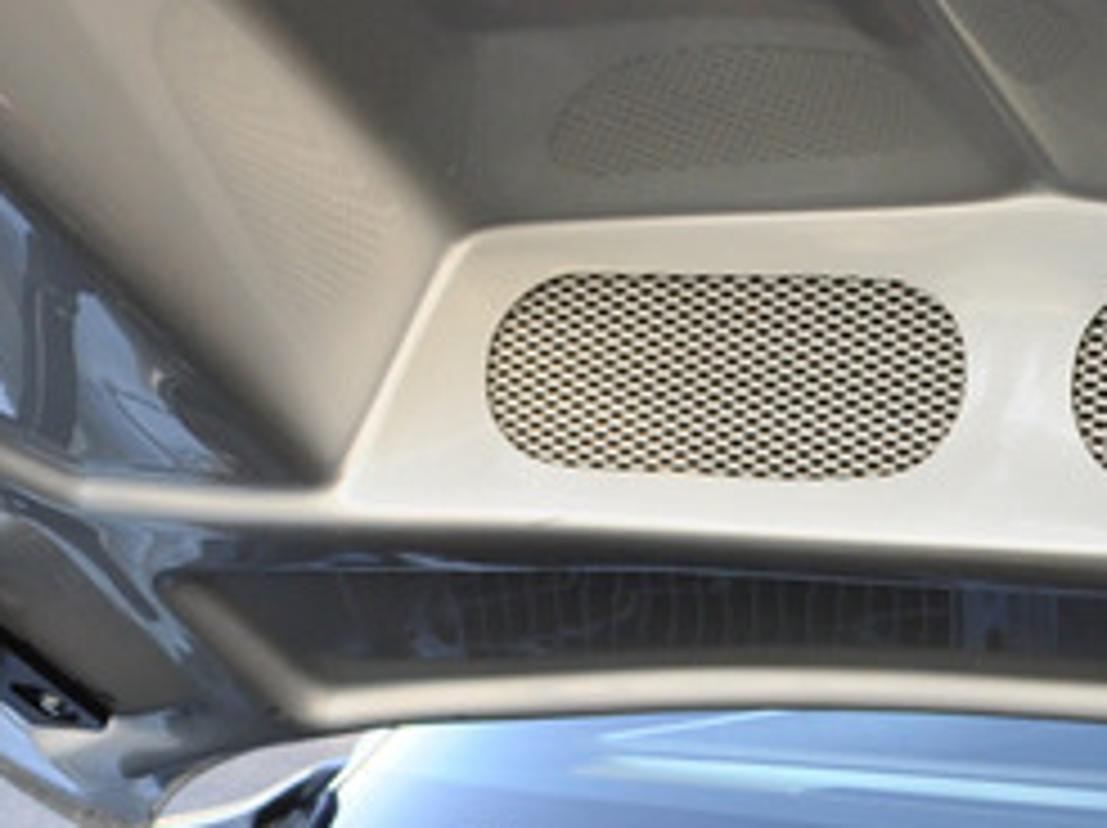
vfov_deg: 10.8
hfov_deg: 15.3
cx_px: 752
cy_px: 1411
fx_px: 4121
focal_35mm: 129
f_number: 5.6
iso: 400
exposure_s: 1/125
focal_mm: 22
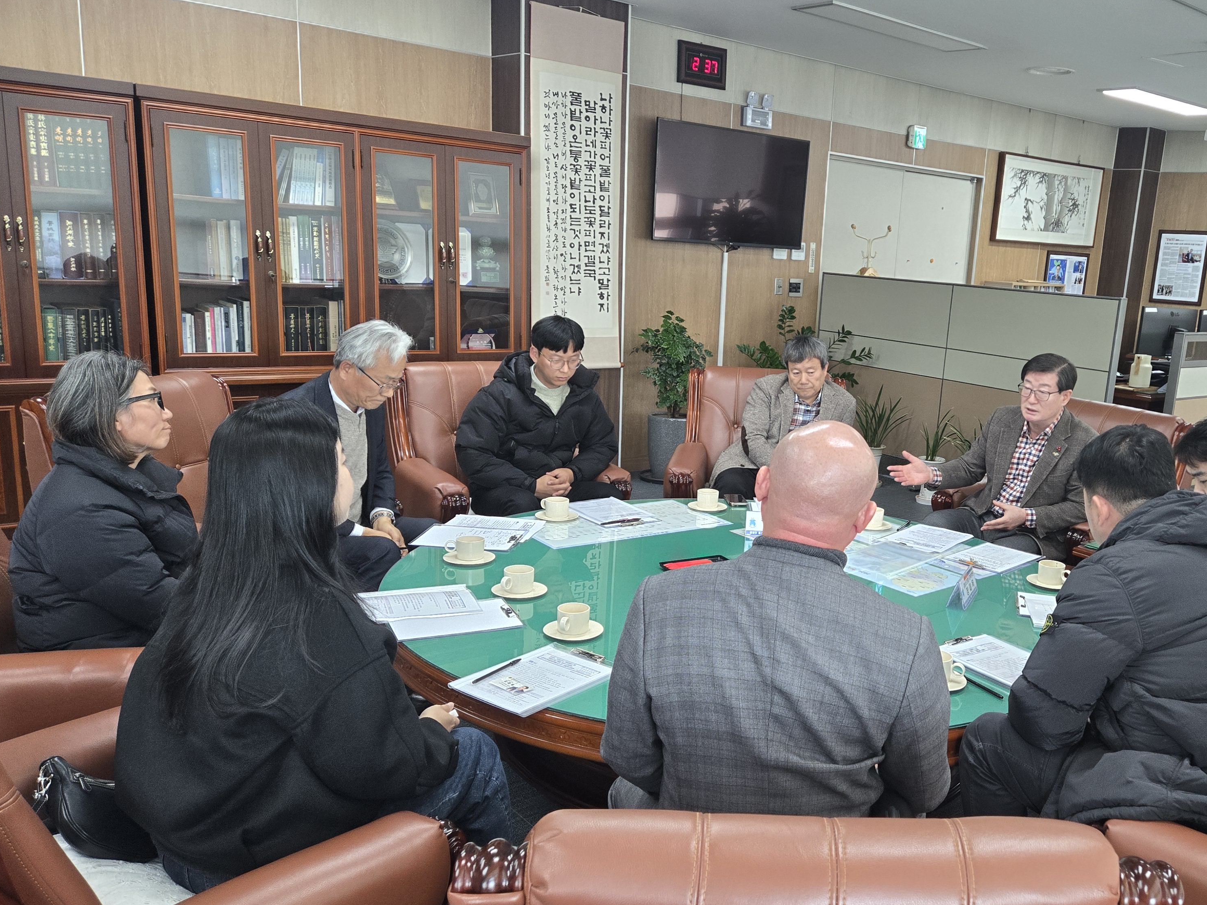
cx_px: 797
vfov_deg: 45.4
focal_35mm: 31
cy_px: 496
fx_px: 1081
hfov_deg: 57.2
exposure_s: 1/120
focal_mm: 5.4
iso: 200
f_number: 1.8
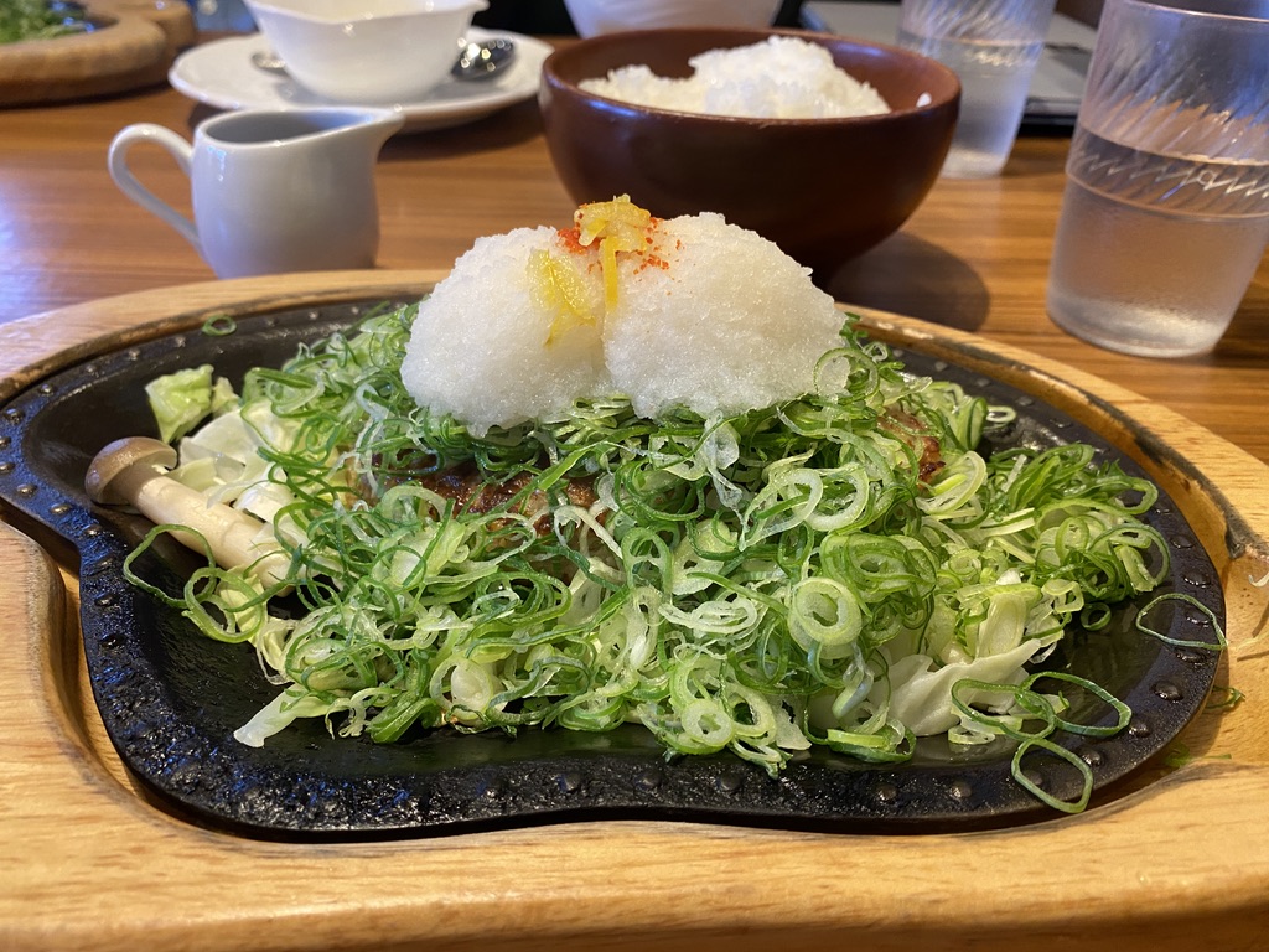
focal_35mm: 26
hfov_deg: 67.3
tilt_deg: -33.1
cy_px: 476
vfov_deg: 53.1
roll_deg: -2.8
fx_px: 953
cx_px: 634
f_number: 1.8
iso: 160
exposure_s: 1/50
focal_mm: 4.25
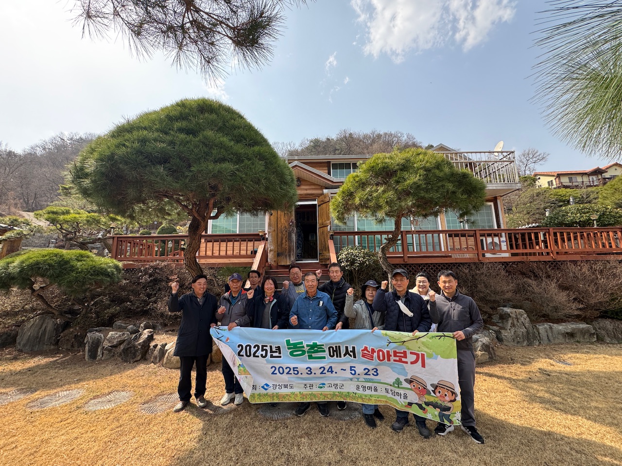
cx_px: 311
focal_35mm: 14
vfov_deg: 85.7
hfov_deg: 102.1
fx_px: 252
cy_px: 233
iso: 40
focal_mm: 2.22
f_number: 2.2
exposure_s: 1/316
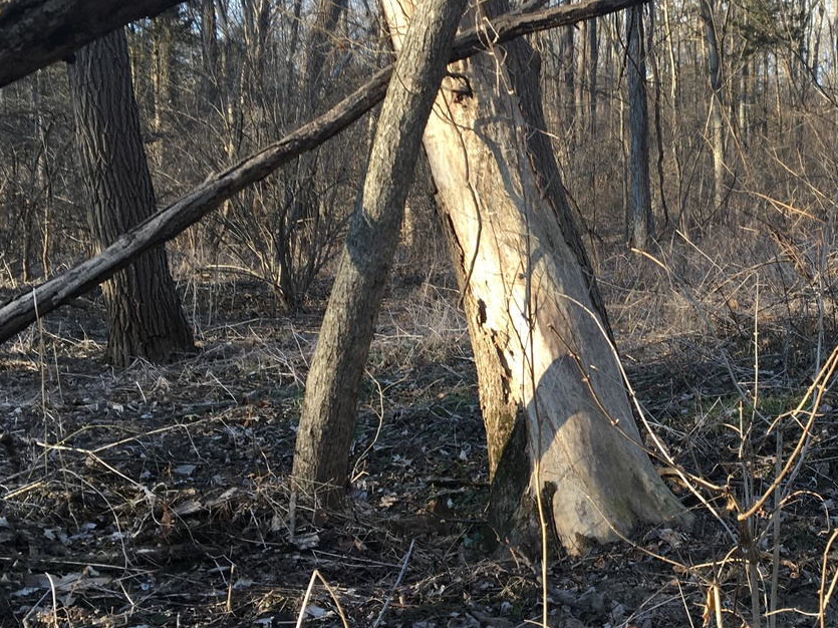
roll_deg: +0.9
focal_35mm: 50
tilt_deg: -1.6
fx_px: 1210
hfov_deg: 37.2
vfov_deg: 29.1
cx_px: 636
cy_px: 281
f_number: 2.2
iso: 25
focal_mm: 4.15
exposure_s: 1/120
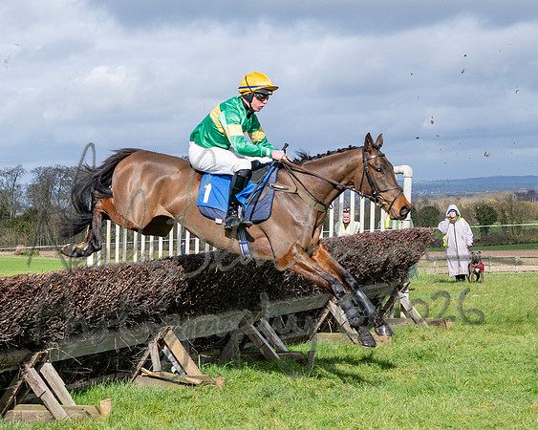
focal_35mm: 94
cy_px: 203
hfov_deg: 20.2
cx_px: 176
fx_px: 1504
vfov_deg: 16.3
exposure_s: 1/2000
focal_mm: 35
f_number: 4
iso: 200
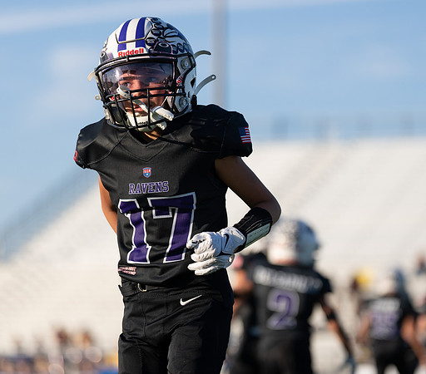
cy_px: 178
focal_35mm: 179
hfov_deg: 10.4
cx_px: 221
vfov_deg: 9.1
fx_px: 2345
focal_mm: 139
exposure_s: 1/1600
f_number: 2.8
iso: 100
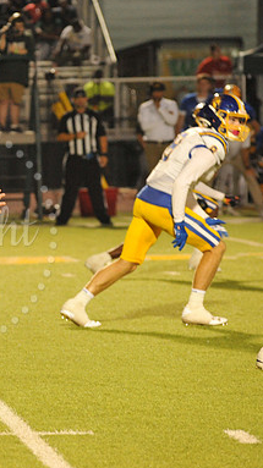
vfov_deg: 6.8
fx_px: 3936
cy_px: 233
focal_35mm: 317
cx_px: -60
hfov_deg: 3.8
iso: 5000
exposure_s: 1/200
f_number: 5.6
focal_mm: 200
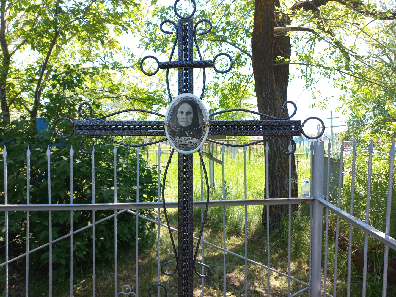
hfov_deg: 69.4
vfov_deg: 54.9
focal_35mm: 25
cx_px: 198
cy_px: 148
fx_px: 286
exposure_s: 1/110
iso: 25
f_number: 1.8
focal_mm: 4.6
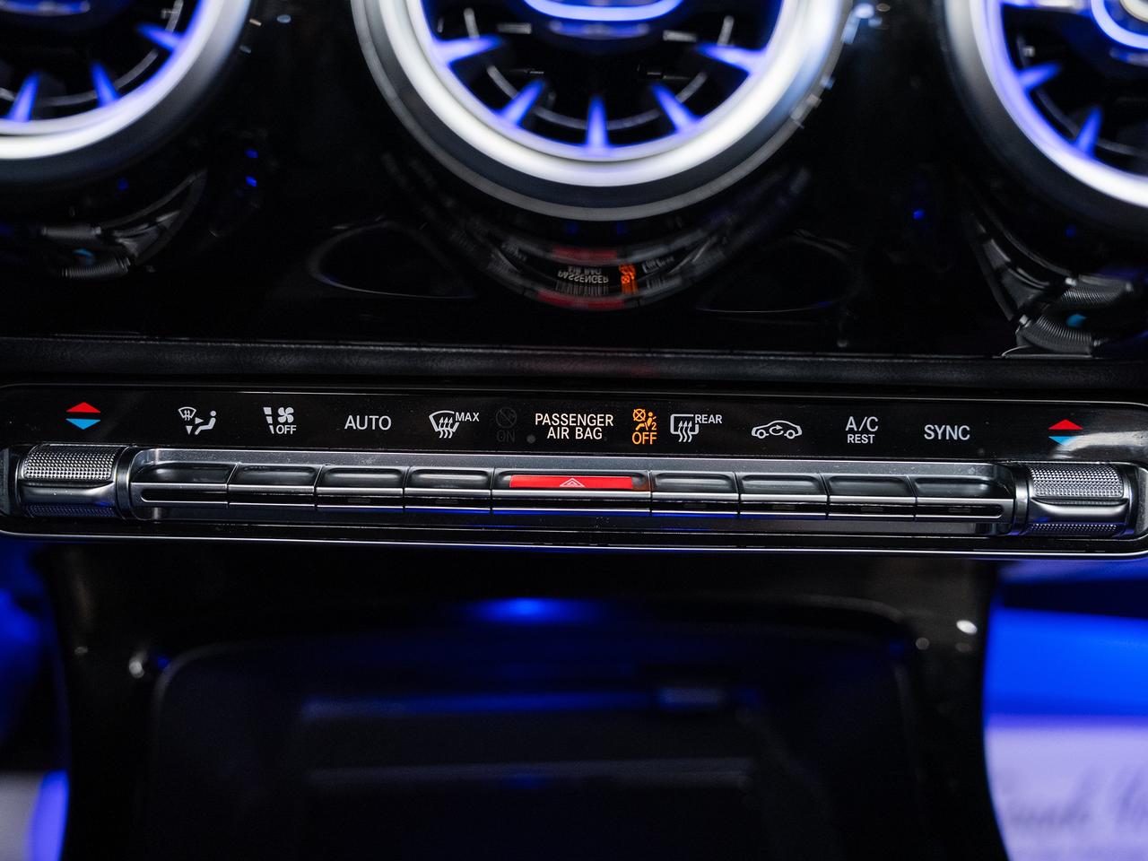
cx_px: 574
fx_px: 1311
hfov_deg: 47.3
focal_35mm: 40
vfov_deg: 36.4
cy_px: 430
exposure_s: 1/60
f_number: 3.5
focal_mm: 35.7
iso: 1000
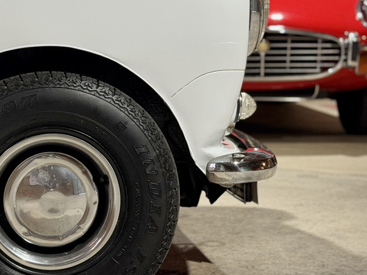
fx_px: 1092
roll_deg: -0.2
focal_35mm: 103
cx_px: 36
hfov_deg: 18.7
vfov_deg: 14.3
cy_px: 73
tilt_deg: -2.6
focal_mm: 6.76
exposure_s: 1/50
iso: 250
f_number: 1.78
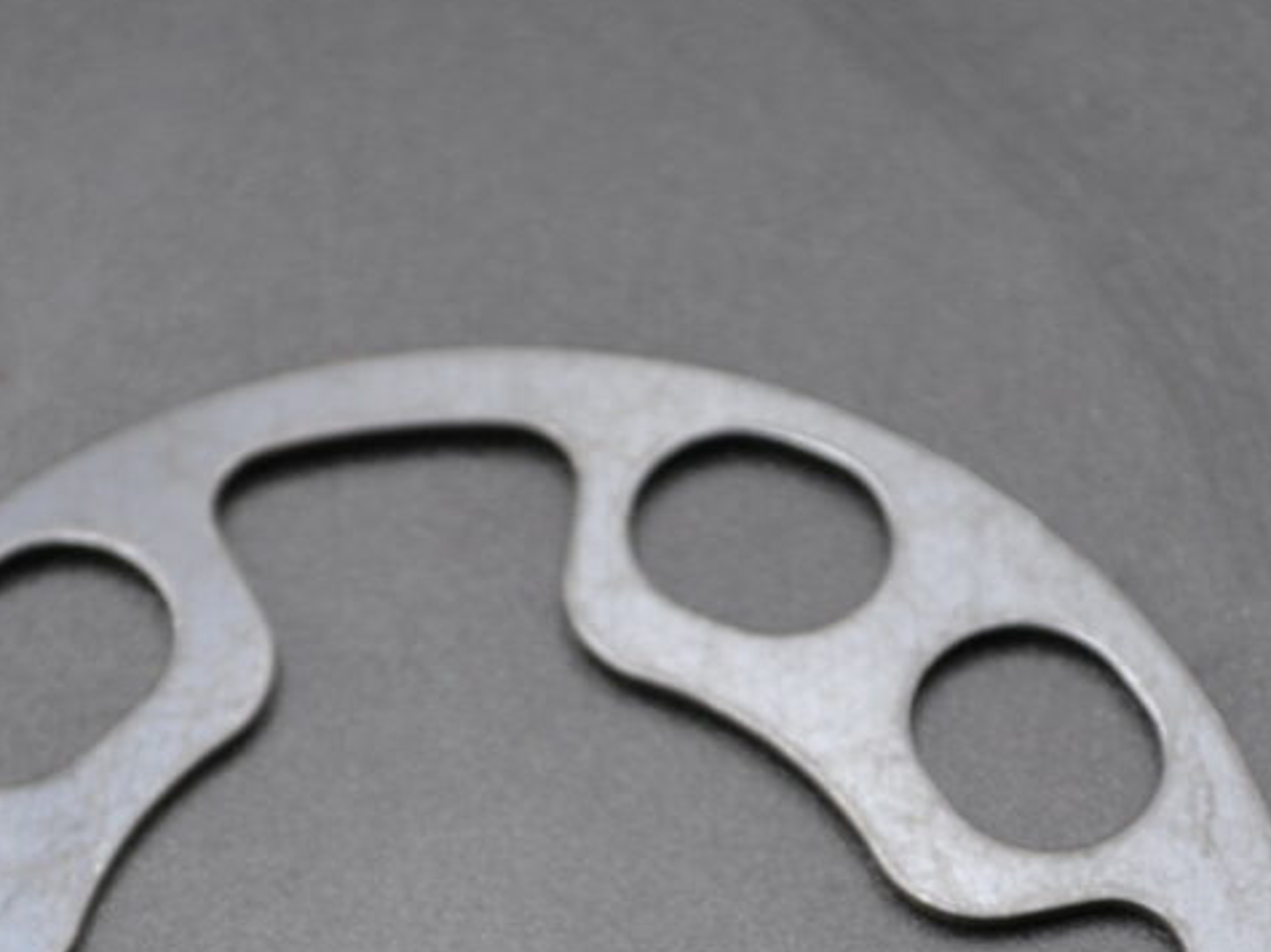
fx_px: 6424
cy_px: 987
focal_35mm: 175
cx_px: 460
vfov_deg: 8.4
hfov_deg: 11.3
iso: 400
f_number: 5.6
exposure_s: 1/40
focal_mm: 48
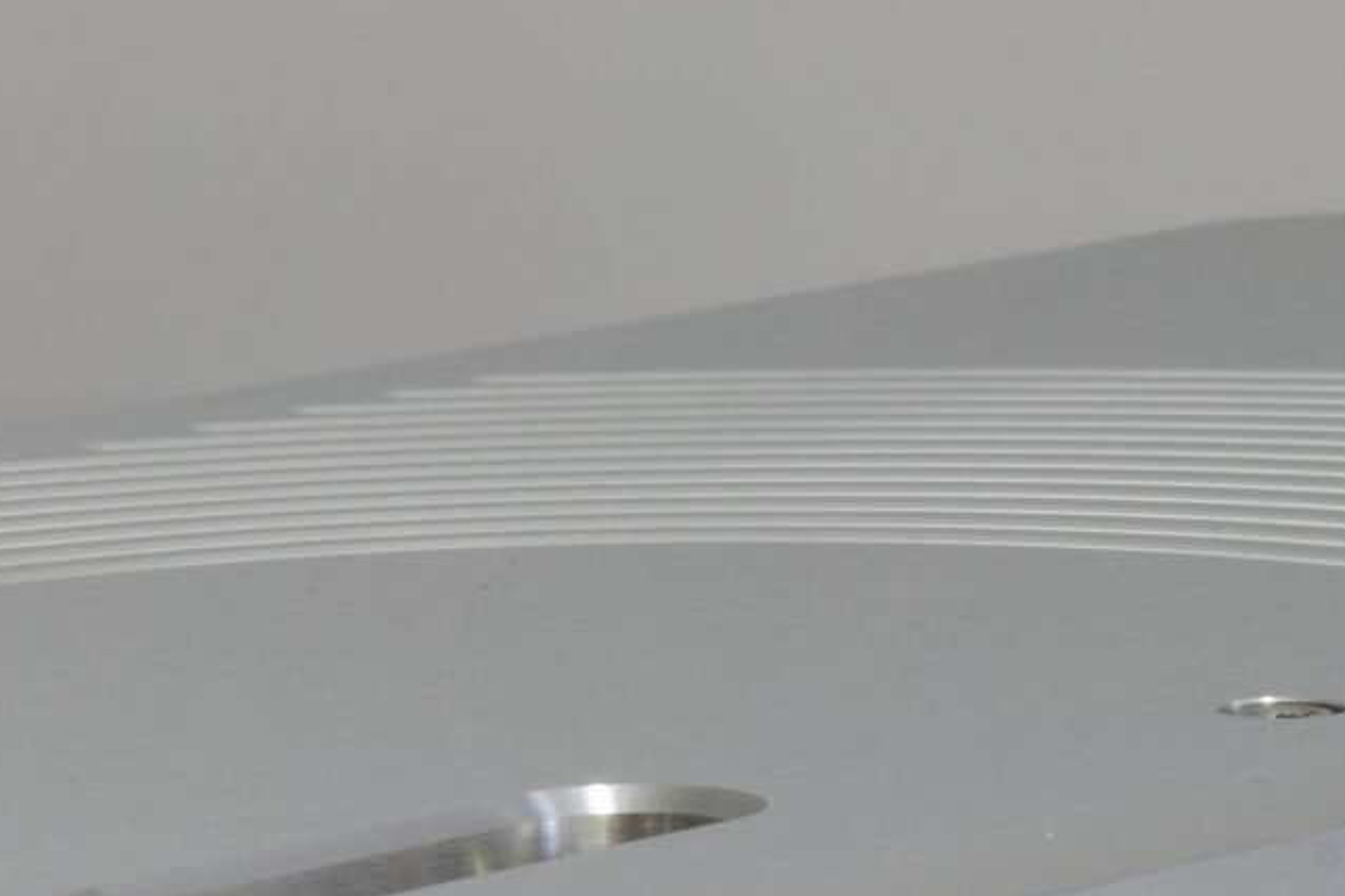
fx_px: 11170
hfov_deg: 6.8
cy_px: 1397
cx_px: -249
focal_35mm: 299
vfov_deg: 4.6
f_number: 25
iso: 100
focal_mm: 50
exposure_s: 2
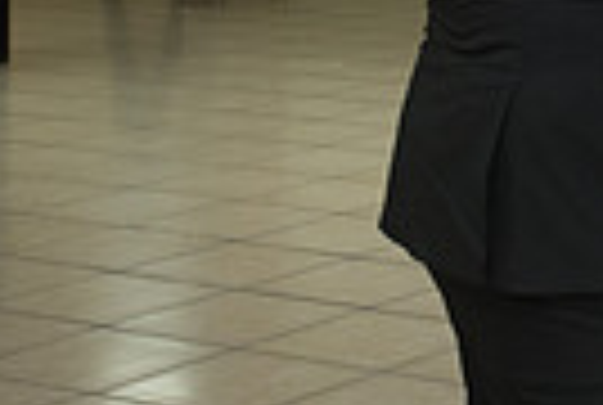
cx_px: 855
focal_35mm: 151
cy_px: -335
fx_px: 2535
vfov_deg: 8.7
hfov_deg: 13.0
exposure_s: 1/100
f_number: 3.5
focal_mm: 35
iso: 1600
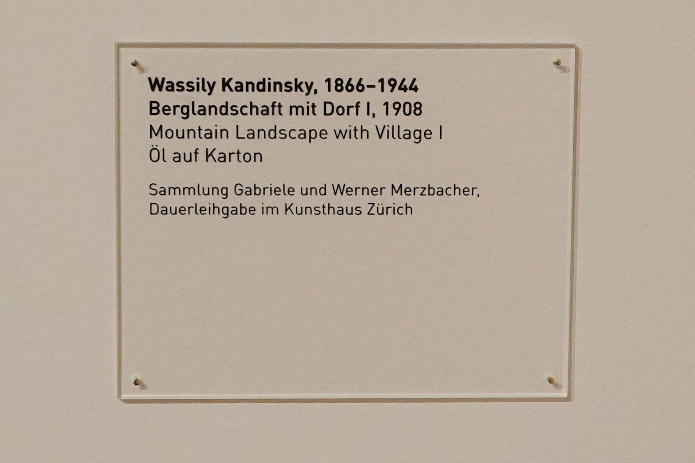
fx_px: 463
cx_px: 348
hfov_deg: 73.7
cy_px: 232
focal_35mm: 24
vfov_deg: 53.2
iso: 3200
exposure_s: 1/80
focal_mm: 24
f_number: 7.1
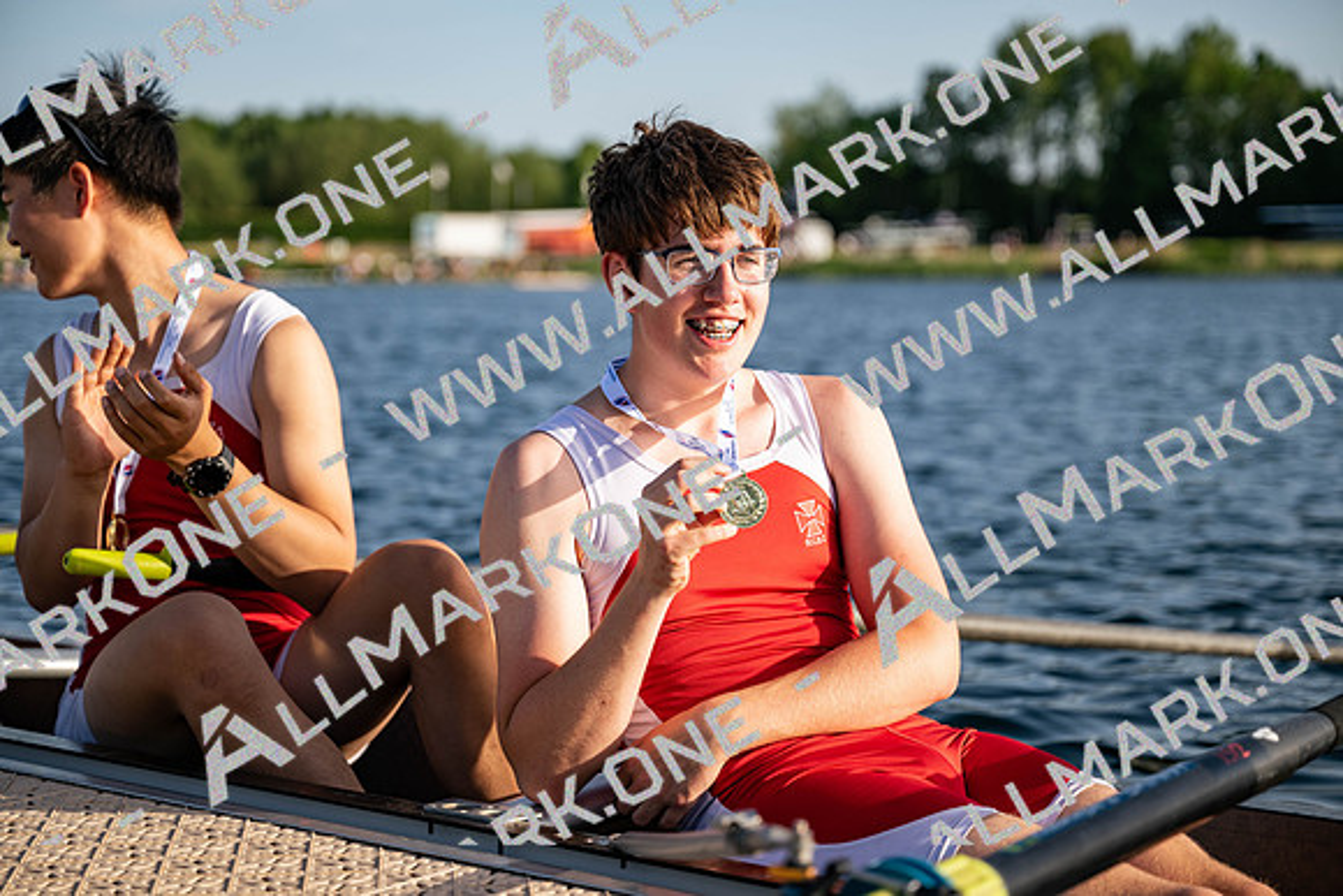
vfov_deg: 19.5
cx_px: 672
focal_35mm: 70
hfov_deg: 28.8
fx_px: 2612
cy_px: 448
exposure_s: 1/1250
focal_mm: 70
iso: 64
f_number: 2.8
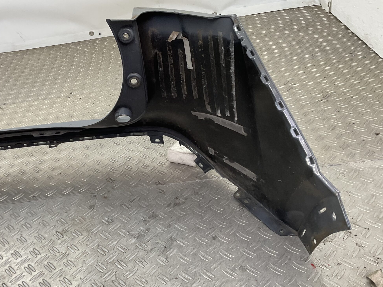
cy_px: 141
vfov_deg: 37.7
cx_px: 151
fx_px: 420
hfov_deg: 48.7
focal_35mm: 38
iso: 25
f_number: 1.8
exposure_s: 1/100
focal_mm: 3
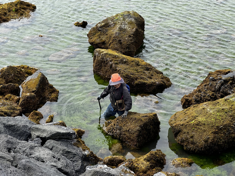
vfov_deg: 19.1
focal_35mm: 77
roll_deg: +0.1
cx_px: 118
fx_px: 523
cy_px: 88
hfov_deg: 25.3
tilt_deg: -27.6
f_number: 2.8
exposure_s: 1/300
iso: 32
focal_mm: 9
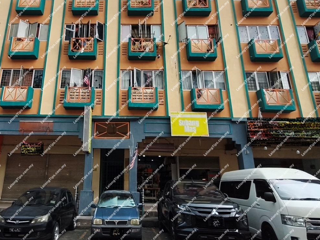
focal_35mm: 23
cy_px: 83
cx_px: 119
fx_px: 213
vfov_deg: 57.7
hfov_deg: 72.6
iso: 50
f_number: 2.2
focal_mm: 1.67
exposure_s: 1/1138
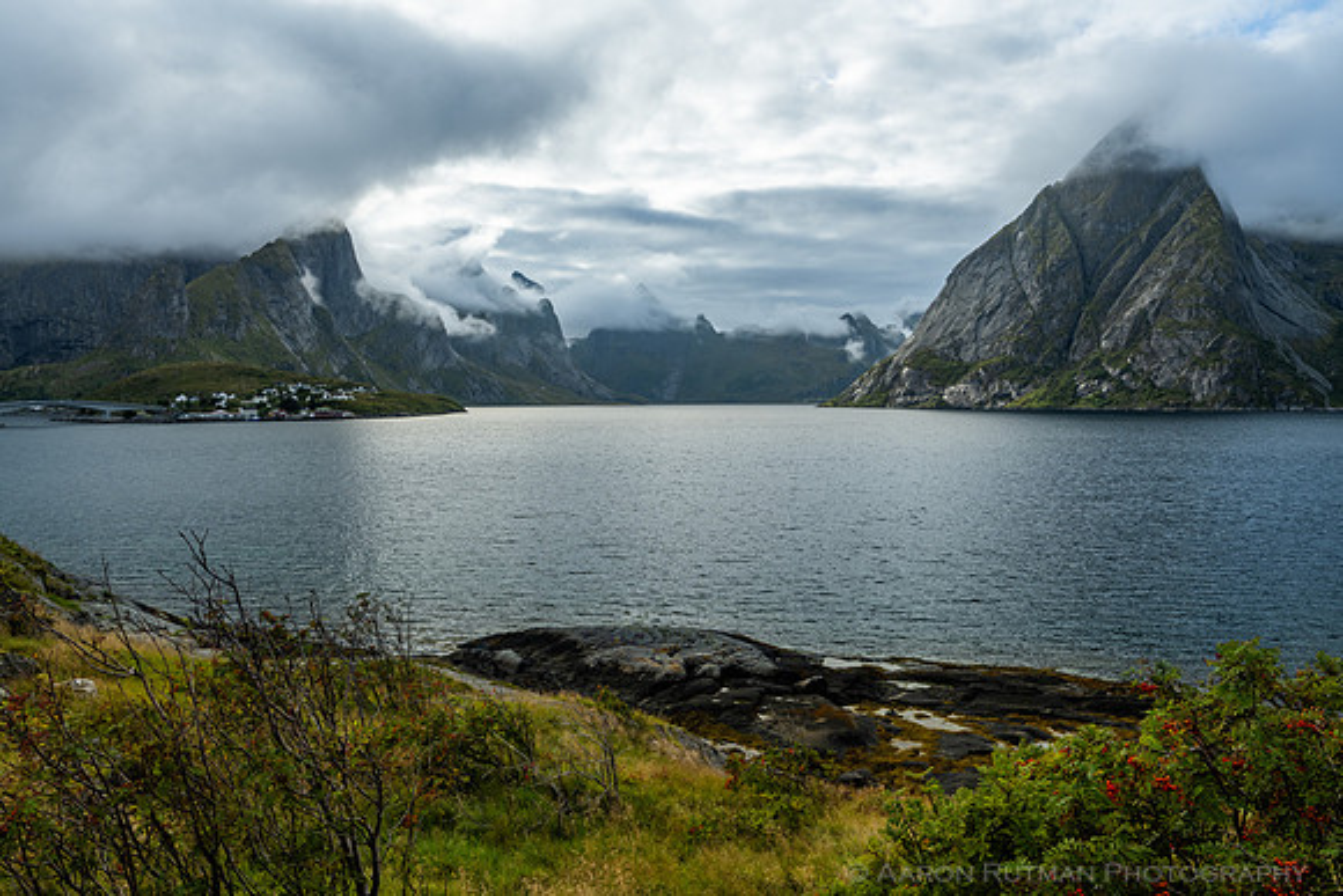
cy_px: 448
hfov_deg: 69.4
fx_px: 970
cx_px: 672
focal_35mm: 26
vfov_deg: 49.6
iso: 200
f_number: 11
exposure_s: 1/80
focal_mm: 26
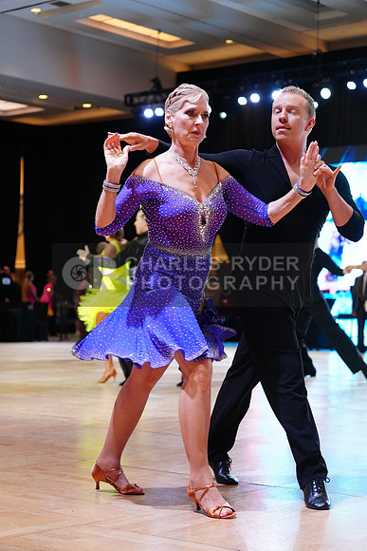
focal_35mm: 70
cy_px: 276
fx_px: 1070
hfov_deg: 19.5
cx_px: 184
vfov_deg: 28.8
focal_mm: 70
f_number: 4
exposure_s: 1/250
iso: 2500
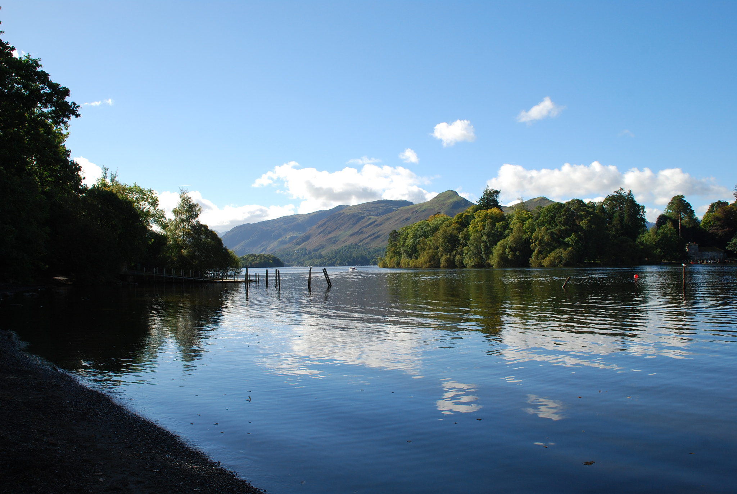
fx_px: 676
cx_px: 368
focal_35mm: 33
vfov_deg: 40.1
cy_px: 247
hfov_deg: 57.2
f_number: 10
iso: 180
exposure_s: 1/250
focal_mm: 22
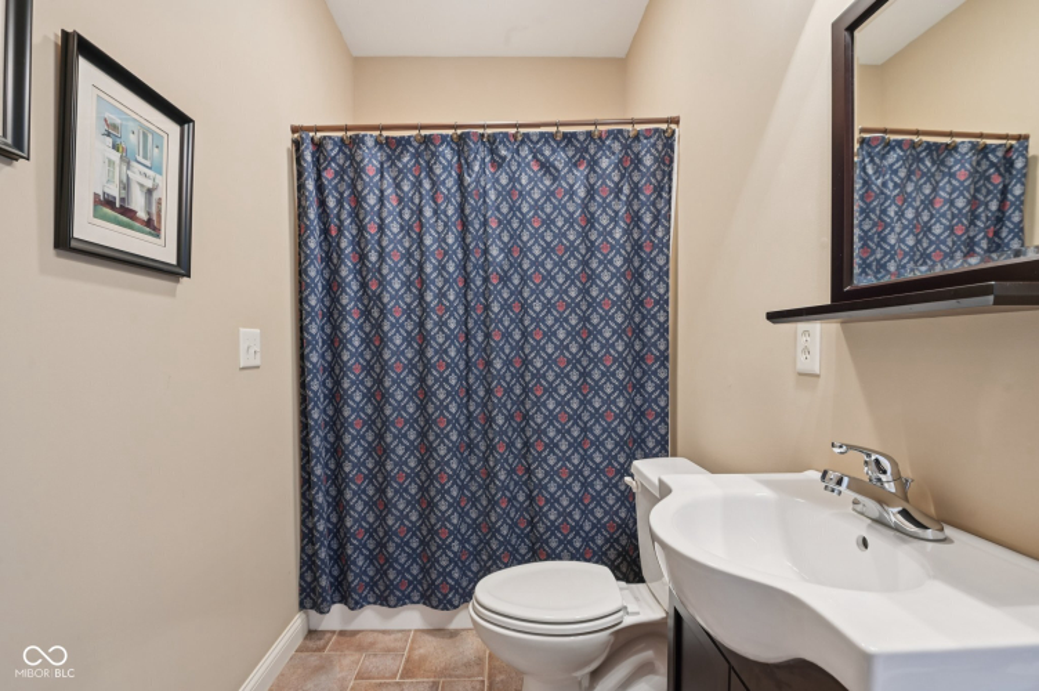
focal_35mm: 16
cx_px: 520
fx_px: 461
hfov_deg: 96.8
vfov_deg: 73.6
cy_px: 346
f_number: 8
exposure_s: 1/5
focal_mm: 16
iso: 400
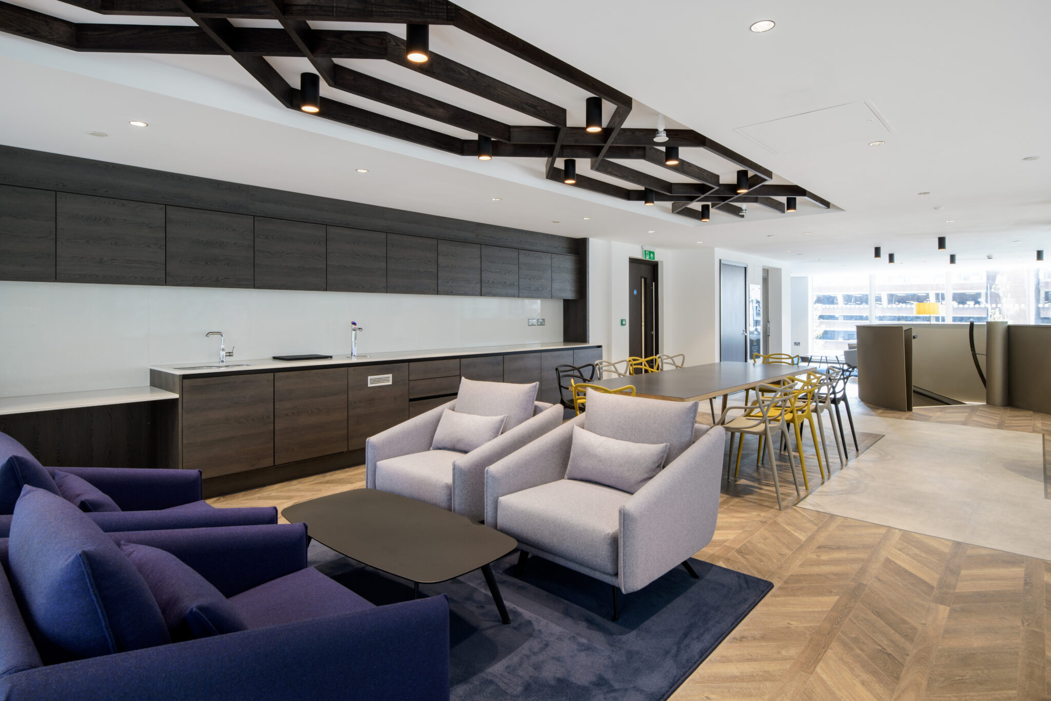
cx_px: 526
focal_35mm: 19
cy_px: 350
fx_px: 555
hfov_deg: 86.9
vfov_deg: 64.5
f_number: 14
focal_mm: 19
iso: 200
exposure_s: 1/1.25
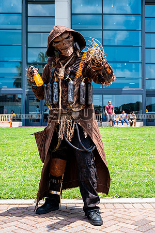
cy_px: 116
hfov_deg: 27.0
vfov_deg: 39.6
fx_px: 323
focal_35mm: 50
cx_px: 78
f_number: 6.3
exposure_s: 1/320
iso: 100
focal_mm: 50
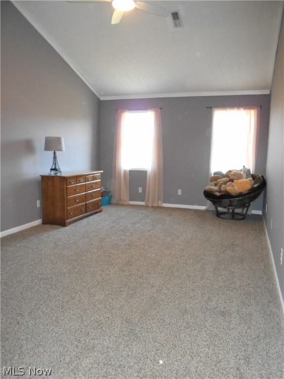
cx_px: 142
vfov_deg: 67.3
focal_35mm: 26
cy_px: 190
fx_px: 284
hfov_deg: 53.1
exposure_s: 1/25
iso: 320
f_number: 3.2
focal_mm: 4.6
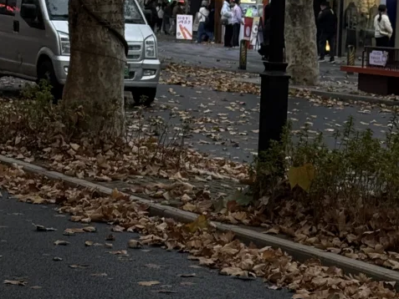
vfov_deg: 10.0
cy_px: 409
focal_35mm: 145
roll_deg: -3.1
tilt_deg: -12.7
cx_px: 356
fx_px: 1672
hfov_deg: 13.5
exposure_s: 1/242
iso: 100
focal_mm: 6.76
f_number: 1.78
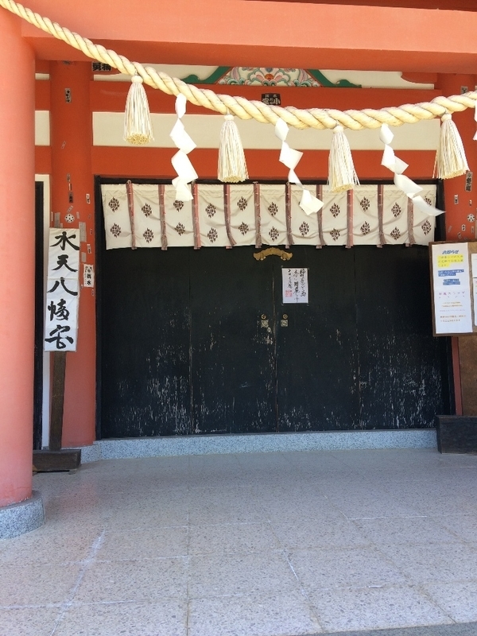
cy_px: 318
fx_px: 533
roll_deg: +1.8
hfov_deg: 48.2
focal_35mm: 29
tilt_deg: +4.5
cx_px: 238
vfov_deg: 61.7
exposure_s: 1/120
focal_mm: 4.15
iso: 32
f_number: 2.2
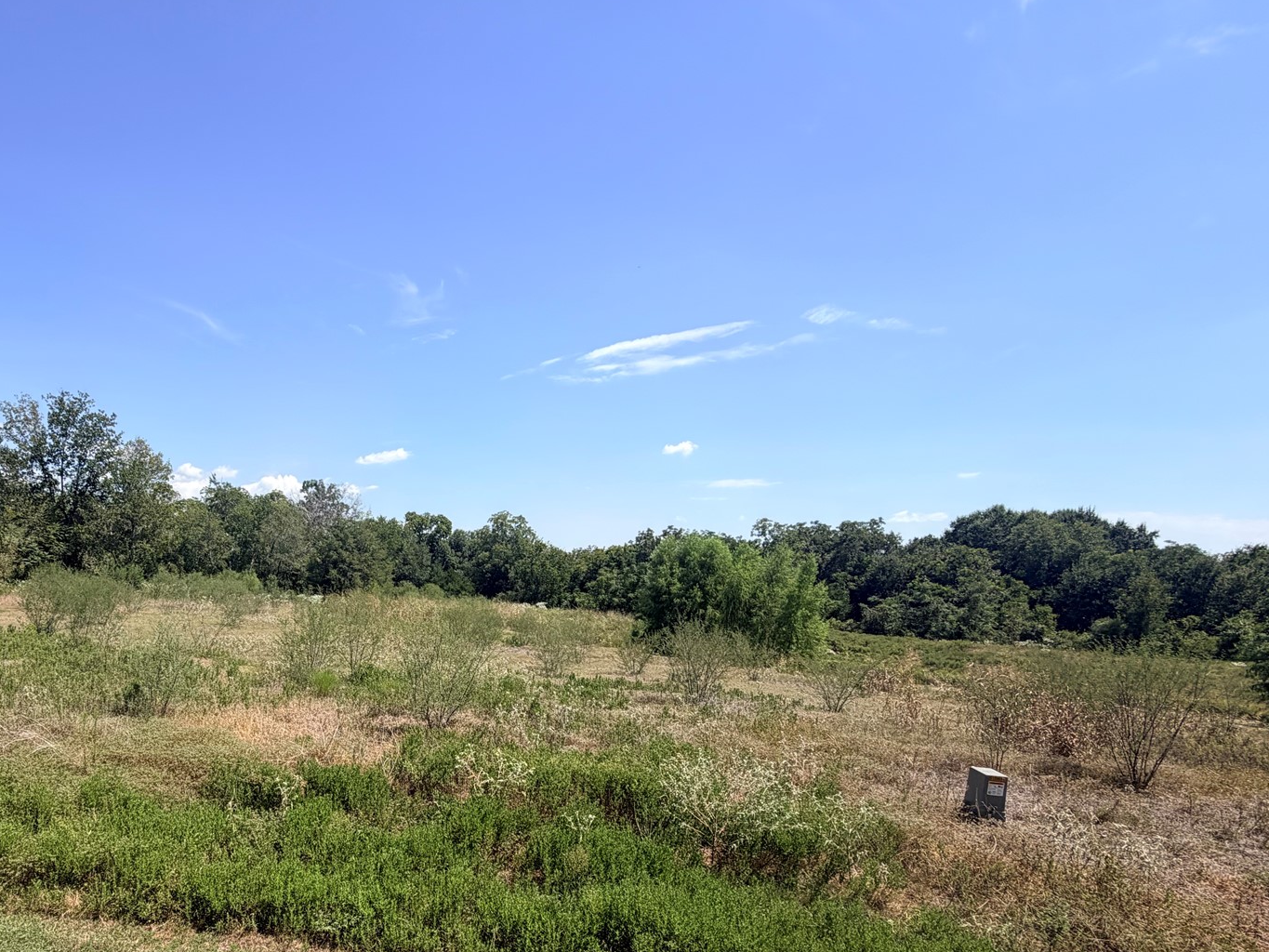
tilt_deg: -2.5
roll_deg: -0.4
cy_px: 628
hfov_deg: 76.2
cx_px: 412
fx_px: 770
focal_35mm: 21
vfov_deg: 62.0
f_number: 2.2
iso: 20
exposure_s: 1/928
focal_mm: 2.22
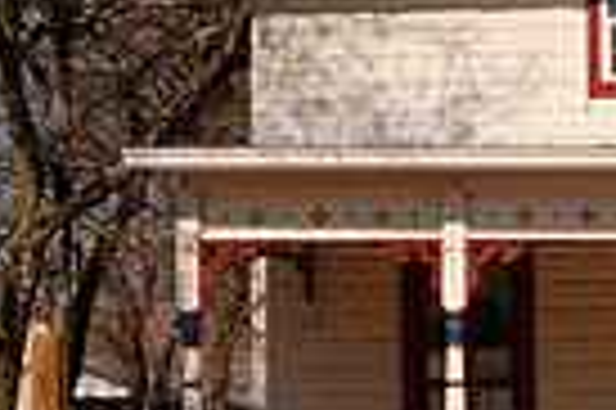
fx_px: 2393
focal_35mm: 140
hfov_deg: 13.7
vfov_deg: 9.8
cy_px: 275
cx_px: 958
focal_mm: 22
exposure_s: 1/160
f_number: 18
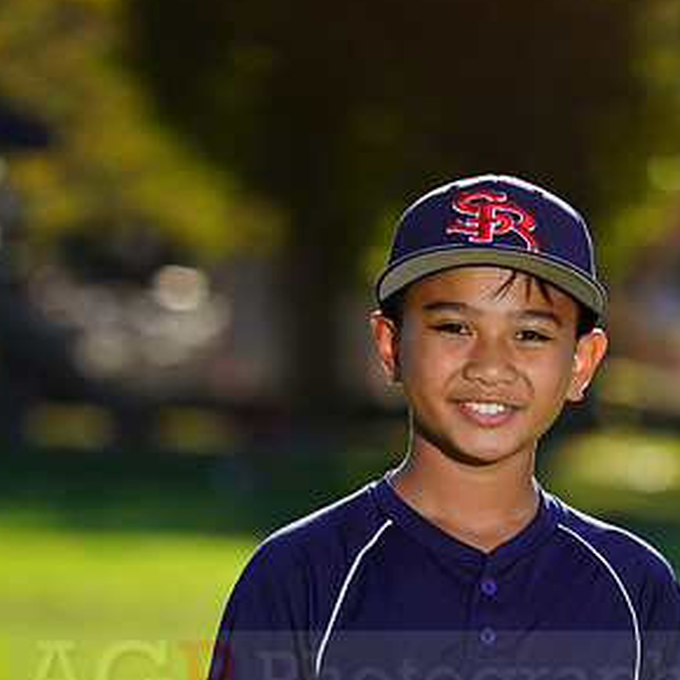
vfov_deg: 3.2
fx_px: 12135
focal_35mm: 546
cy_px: 664
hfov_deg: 3.2
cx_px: 426
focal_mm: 321
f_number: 8
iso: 100
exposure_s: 1/250
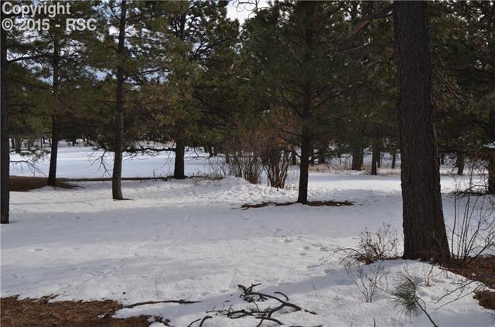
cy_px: 164
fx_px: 576
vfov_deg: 31.7
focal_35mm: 42
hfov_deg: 46.5
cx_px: 248
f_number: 13
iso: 400
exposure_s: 1/250
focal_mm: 28
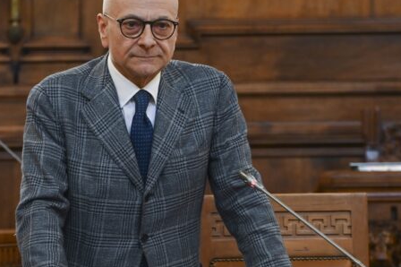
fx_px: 2961
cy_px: 132
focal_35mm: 266
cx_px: 152
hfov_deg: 7.7
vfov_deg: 5.2
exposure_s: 1/160
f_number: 7.1
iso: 3200
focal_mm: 155
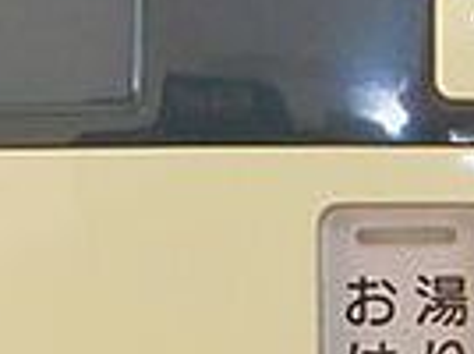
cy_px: 191
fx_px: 1504
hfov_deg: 17.8
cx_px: 110
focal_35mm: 110
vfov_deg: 13.4
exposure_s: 1/30
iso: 400
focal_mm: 4
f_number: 3
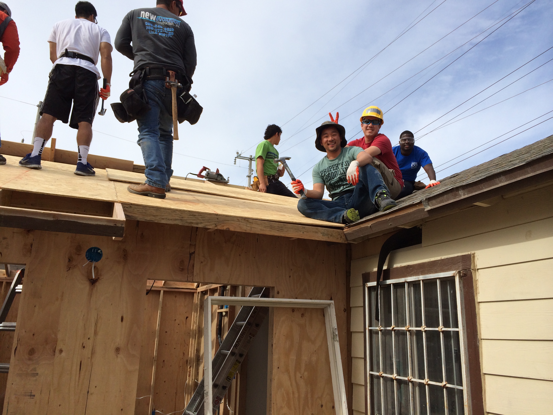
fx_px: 479
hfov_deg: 60.0
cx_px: 276
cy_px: 208
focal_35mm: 30
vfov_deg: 46.8
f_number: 2.2
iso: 32
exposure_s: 1/2053
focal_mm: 4.12
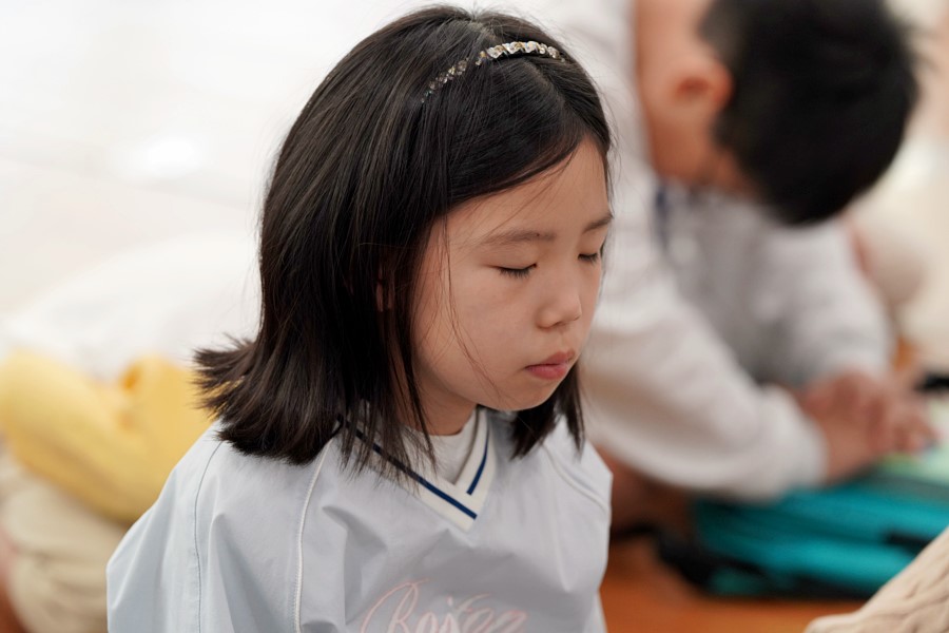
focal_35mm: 156
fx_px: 4112
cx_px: 474
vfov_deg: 8.8
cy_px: 316
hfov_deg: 13.2
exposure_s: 1/160
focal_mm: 156
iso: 1250
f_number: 4
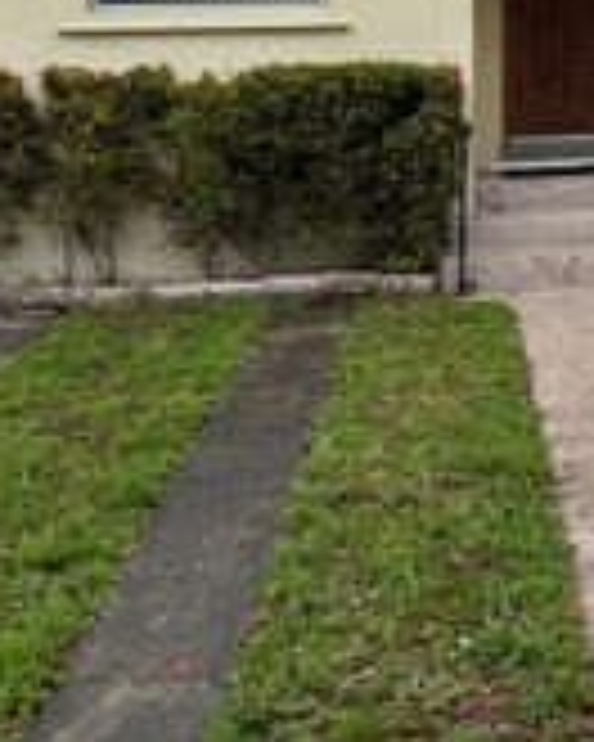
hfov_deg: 17.6
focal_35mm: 77
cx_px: 932
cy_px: -52
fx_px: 1692
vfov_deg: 23.4
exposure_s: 1/2571
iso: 50
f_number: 1.6
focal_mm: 5.1
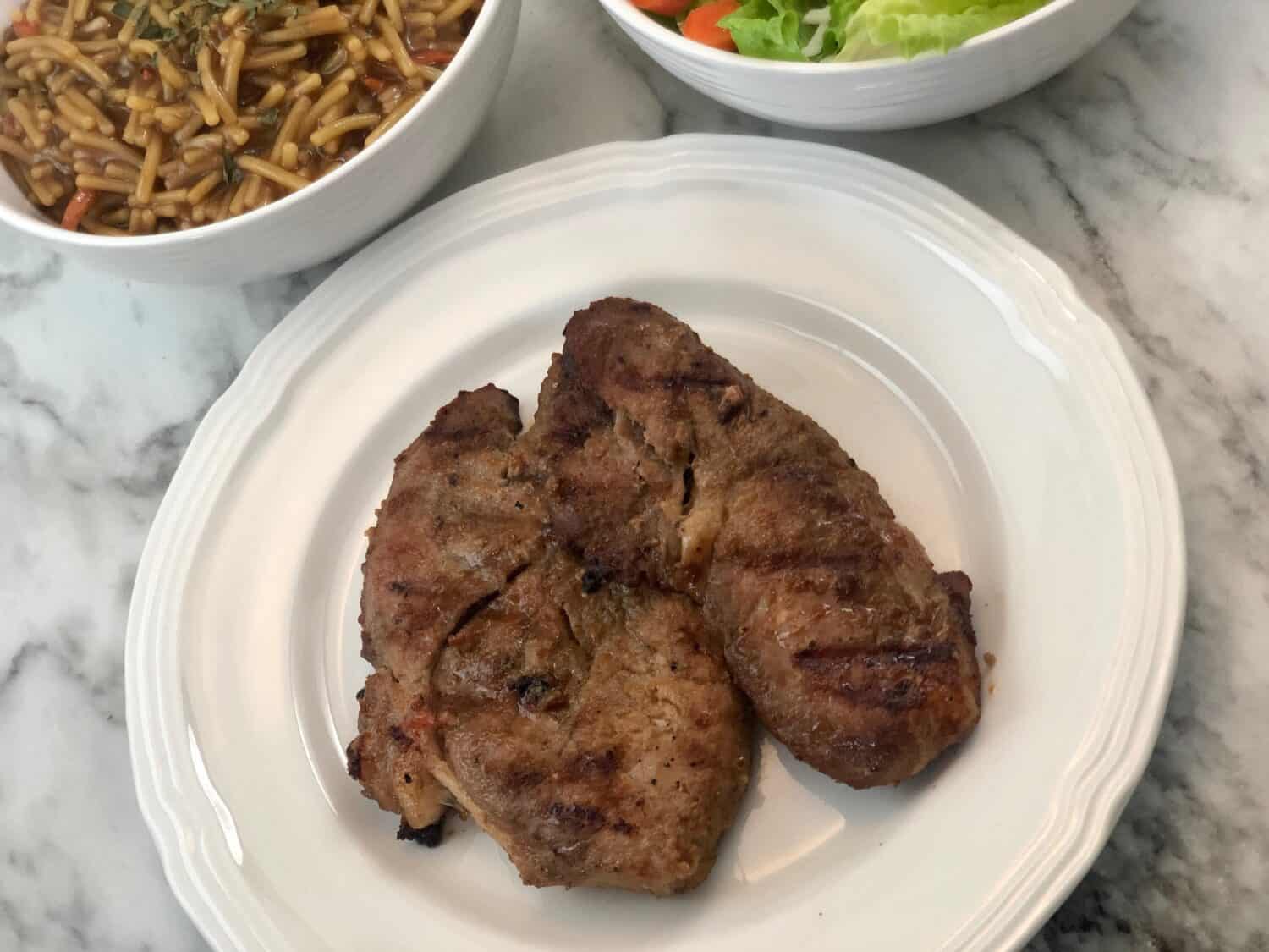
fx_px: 1906
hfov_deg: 36.8
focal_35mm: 52
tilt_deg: -58.8
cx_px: 634
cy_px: 476
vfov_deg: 28.0
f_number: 2.4
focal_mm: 6
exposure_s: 1/40
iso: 100
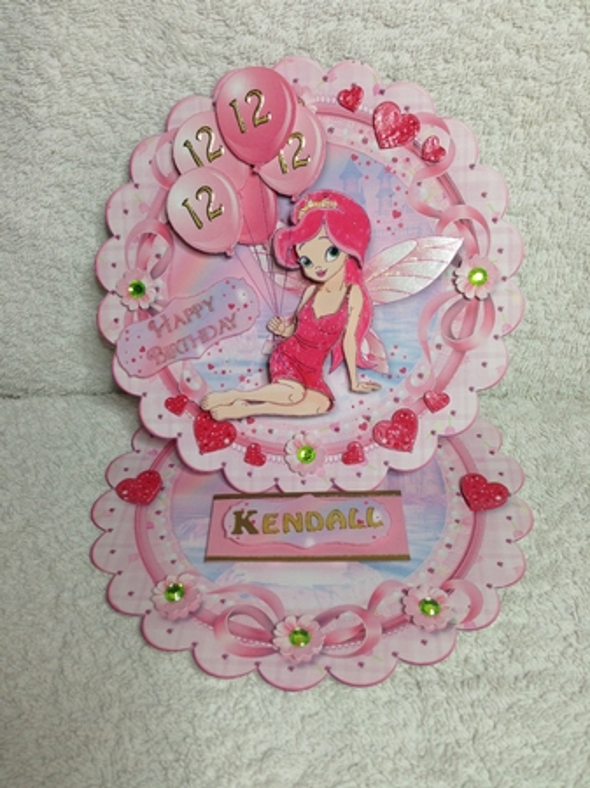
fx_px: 751
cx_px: 295
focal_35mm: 33
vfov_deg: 55.4
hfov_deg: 42.9
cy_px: 394
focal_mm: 4.12
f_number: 2.4
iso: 64
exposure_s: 1/60
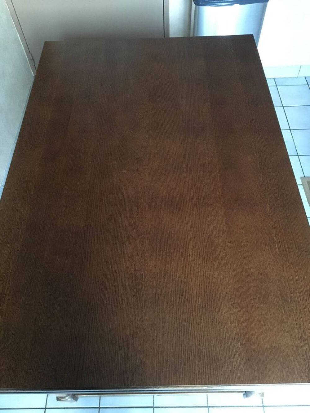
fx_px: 346
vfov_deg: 61.7
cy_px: 206
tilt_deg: -55.2
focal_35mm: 29
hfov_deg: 48.2
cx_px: 155
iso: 320
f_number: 2.2
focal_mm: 4.15
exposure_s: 1/17
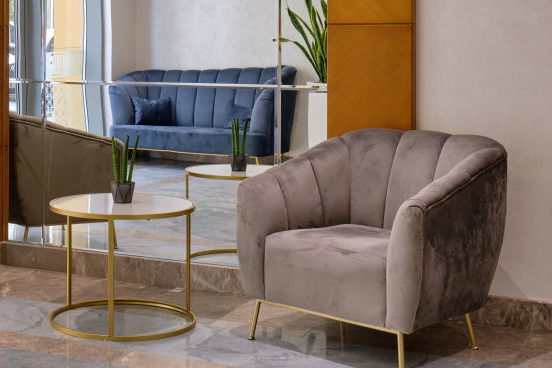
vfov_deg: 19.5
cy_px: 62
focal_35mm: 69
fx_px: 1058
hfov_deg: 28.5
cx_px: 93
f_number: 5.6
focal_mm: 24.9
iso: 200
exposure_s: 1/25
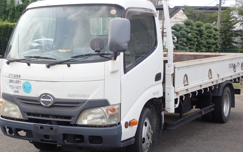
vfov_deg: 19.1
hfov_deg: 30.2
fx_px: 450
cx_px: 117
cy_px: 76
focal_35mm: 68
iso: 100
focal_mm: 9.65
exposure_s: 1/200
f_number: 4.5
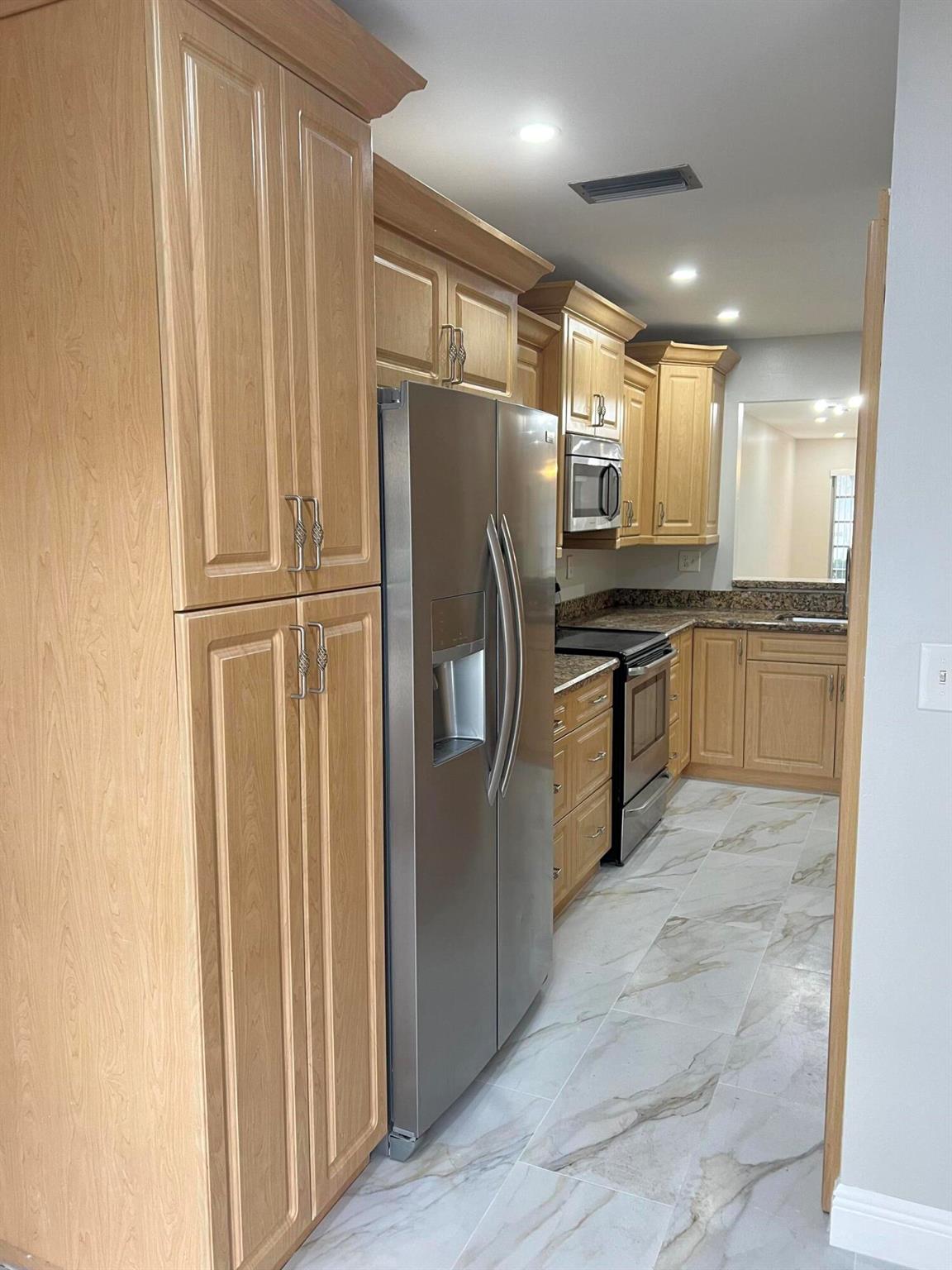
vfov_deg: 67.3
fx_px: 953
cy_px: 635
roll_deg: +0.5
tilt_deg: -5.5
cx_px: 476
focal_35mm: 26
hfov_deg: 53.1
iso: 125
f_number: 1.5
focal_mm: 5.7
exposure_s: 1/60
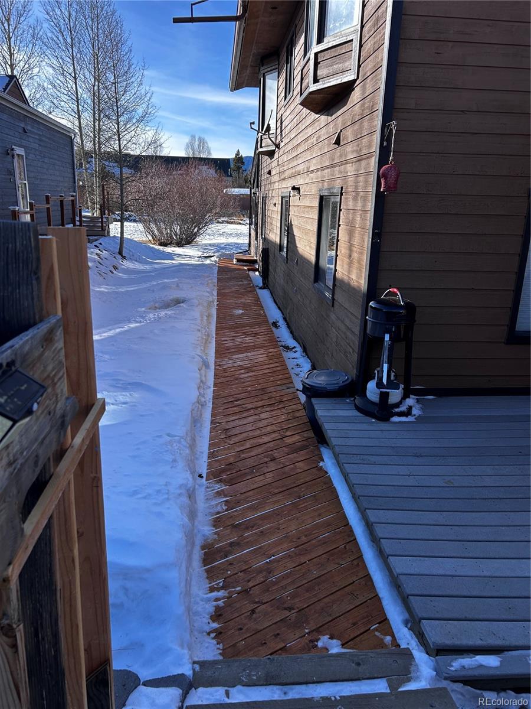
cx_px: 266
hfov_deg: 53.1
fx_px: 532
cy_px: 354
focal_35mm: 26
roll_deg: -1.7
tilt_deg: -16.7
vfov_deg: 67.3
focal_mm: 5.7
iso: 50
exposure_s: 1/1488
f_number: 1.5
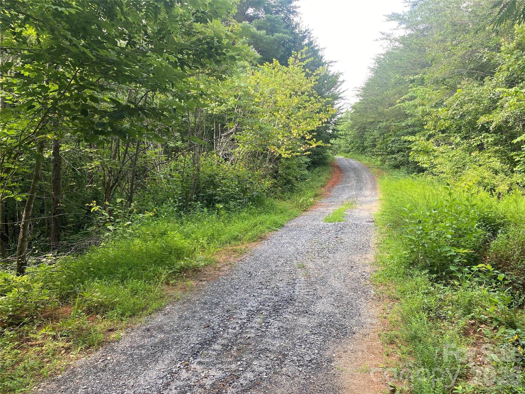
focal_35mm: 26
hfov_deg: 67.3
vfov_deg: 53.1
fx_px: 394
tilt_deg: -2.4
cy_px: 197
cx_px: 262
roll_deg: +0.5
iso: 32
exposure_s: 1/138
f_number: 1.8
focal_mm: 4.25
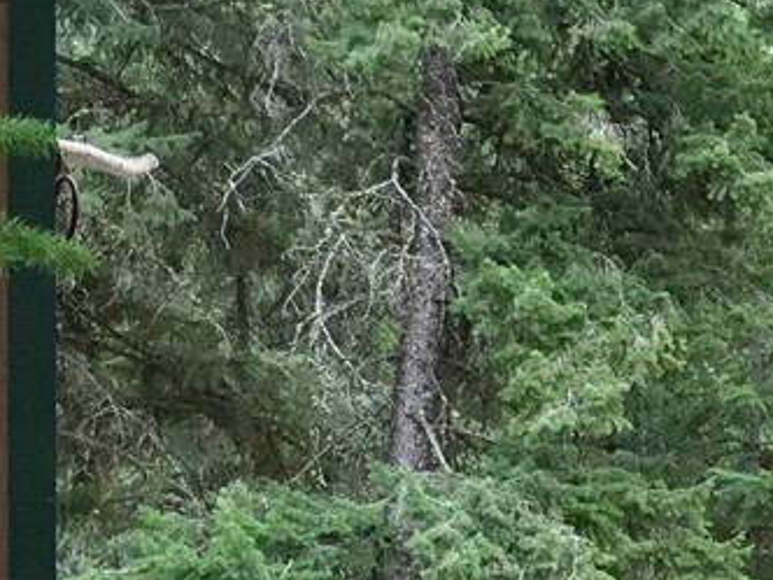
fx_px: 3015
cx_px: 1302
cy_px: 585
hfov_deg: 13.4
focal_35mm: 135
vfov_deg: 10.9
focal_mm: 3.99
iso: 20
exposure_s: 1/145
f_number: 1.8
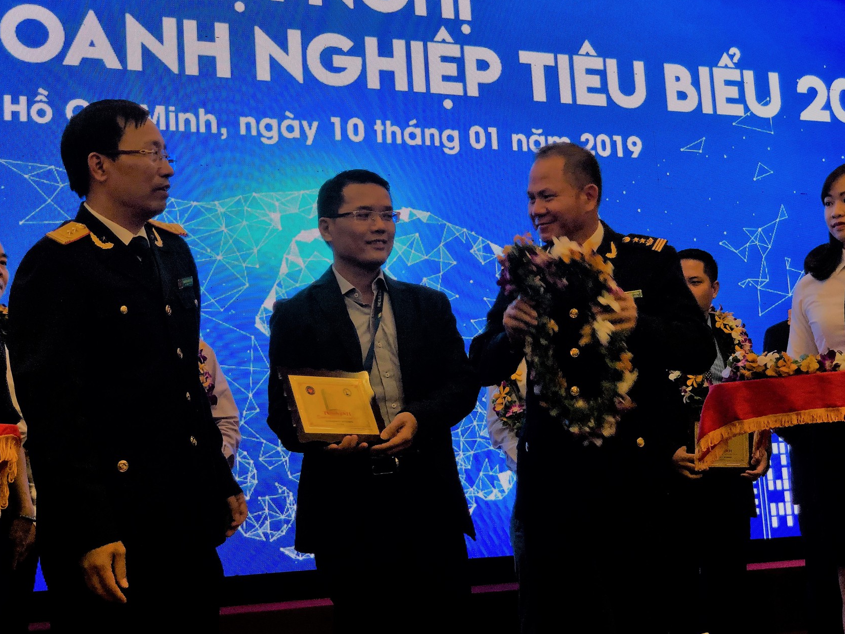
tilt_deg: +7.2
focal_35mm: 62
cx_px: 433
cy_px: 299
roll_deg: +3.2
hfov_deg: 31.2
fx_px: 1514
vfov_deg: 23.7
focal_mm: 6
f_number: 2.4
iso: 64
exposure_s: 1/50
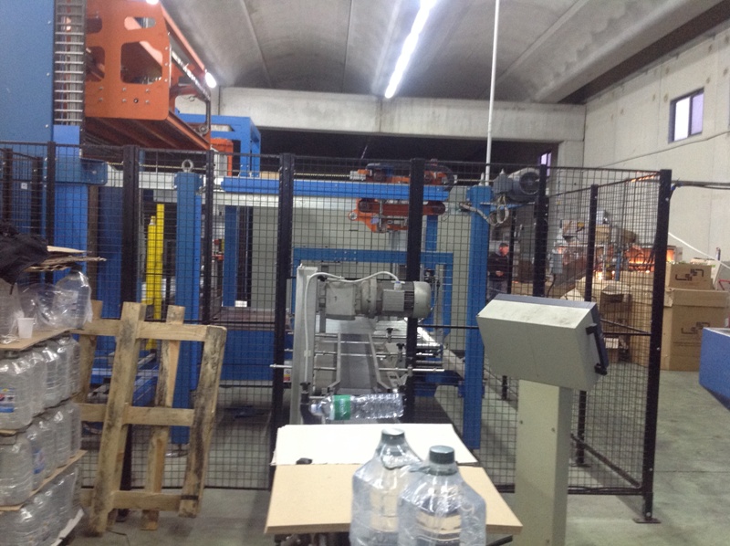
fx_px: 737
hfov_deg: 52.7
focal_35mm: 35
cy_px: 273
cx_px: 365
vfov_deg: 40.6
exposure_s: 1/15
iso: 200
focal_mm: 4.28
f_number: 2.4
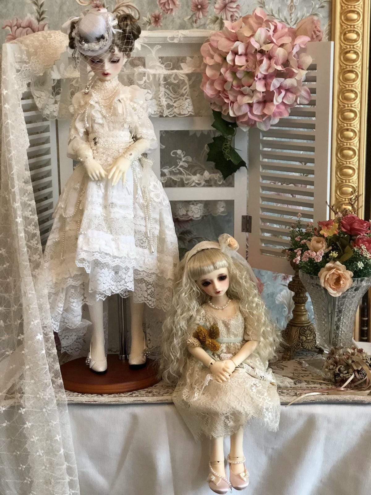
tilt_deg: -10.9
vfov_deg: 33.8
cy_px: 248
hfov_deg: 25.7
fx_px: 815
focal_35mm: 57
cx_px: 186
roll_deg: +0.4
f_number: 2.8
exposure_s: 1/60
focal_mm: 6.6
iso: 500
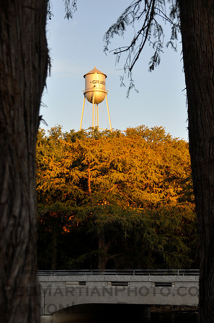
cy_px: 162
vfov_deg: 29.3
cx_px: 107
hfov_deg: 19.7
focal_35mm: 69
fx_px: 617
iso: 200
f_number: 6.7
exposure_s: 1/180
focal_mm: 46
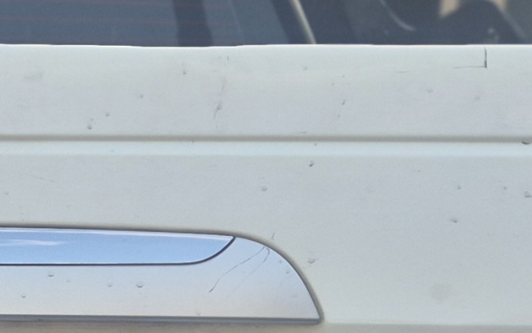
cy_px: 507
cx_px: -270
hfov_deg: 15.9
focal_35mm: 120
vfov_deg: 10.5
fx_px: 1740
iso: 25
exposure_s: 1/468
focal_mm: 5.4
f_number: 1.8
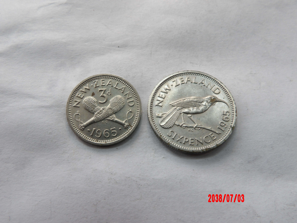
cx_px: 148
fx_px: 292
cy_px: 112
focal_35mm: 34
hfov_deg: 54.0
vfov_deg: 41.8
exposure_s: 1/34
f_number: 4.5
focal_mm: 6.2
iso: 100
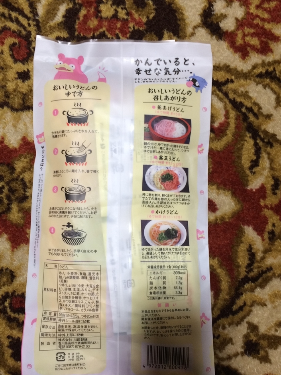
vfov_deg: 50.1
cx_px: 124
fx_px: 401
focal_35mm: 37
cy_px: 199
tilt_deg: -83.3
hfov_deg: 38.6
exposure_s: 1/30
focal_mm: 4.15
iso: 64
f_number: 2.2
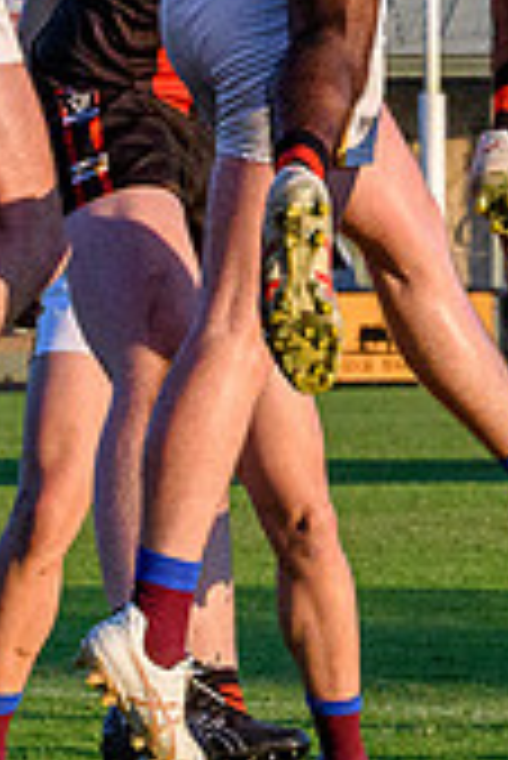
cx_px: 478
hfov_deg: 1.8
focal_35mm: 770
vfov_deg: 2.7
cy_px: -408
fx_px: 16264
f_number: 9
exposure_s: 1/2000
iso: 1800
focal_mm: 110
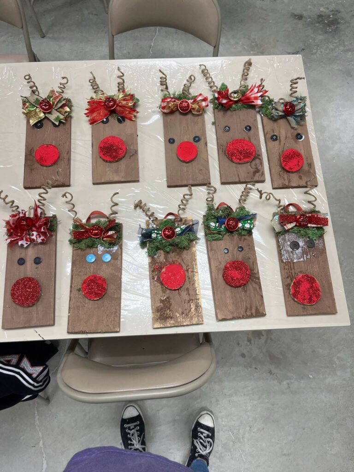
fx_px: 355
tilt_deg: -71.5
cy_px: 236
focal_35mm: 26
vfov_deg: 67.3
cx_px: 177
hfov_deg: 53.1
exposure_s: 1/120
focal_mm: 5.1
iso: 100
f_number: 1.6
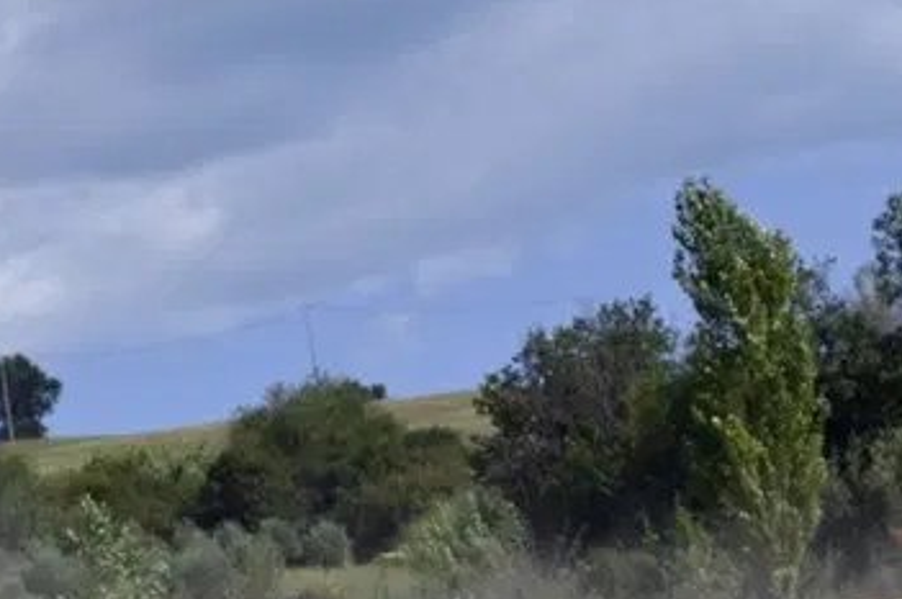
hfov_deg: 11.4
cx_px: -126
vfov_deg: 7.6
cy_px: 812
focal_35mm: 178
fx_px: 4454
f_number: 5.6
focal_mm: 52
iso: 400
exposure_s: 1/5000
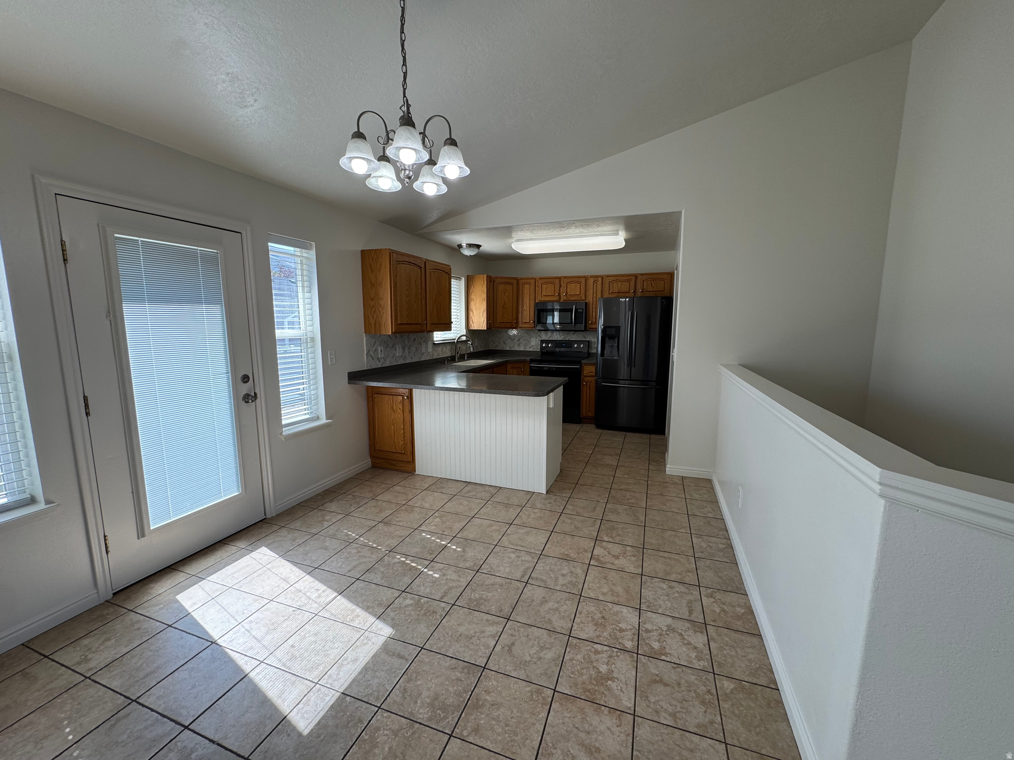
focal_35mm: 14
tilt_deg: -8.4
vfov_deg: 85.7
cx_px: 507
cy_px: 380
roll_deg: -0.5
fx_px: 410
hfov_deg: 102.1
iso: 50
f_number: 2.2
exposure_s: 1/120
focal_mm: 2.22
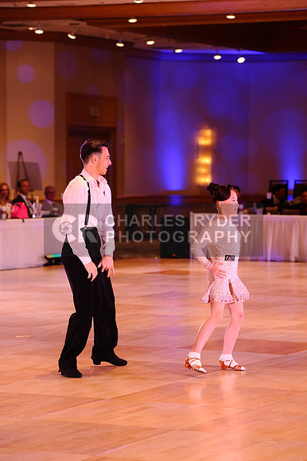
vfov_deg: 15.2
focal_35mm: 135
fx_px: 1729
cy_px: 230
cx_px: 154
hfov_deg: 10.1
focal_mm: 135
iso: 1600
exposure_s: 1/250
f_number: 5.6
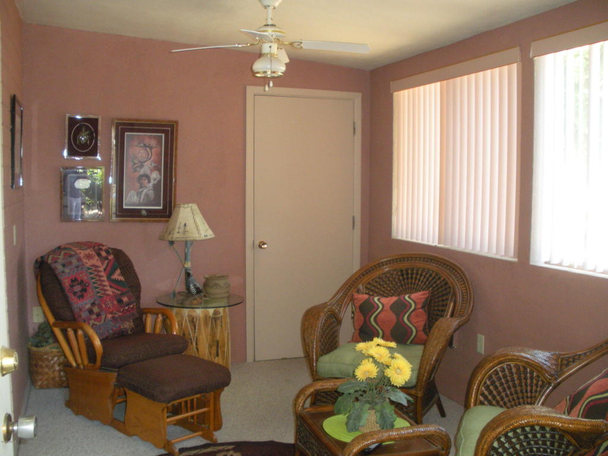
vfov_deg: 39.7
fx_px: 632
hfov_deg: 51.4
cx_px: 304
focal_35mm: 36
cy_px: 228
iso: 324
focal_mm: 6.3
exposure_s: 1/36.2
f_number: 3.5
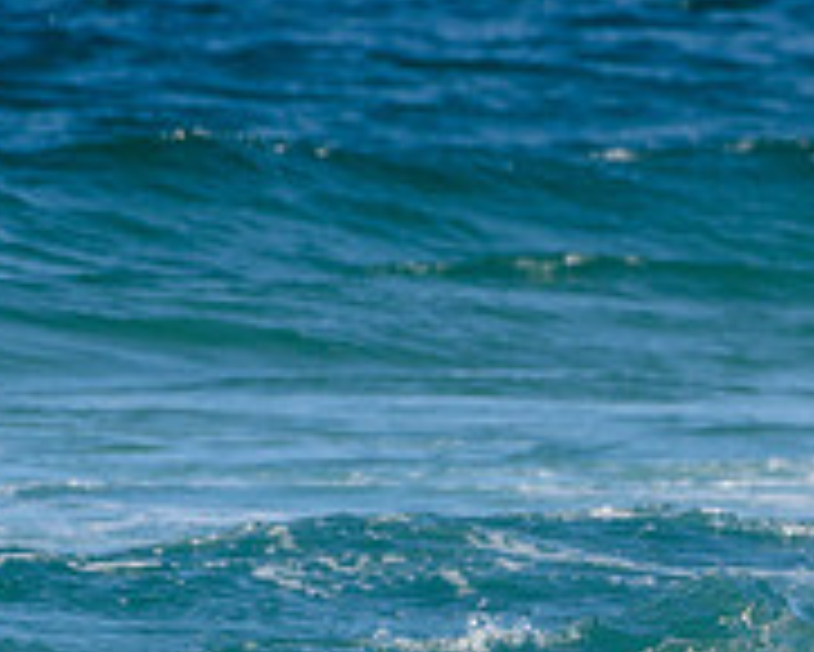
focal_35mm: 1727
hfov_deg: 1.1
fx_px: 41628
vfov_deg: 0.9
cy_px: 793
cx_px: 997
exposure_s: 1/2000
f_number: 5.6
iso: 320
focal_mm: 500
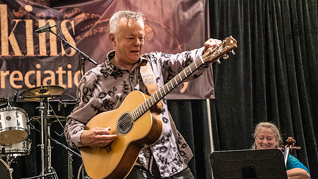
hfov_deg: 20.3
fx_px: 885
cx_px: 95
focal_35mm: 105
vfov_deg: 11.5
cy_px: 90
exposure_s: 1/200
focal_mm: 70
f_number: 5.6
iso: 10000
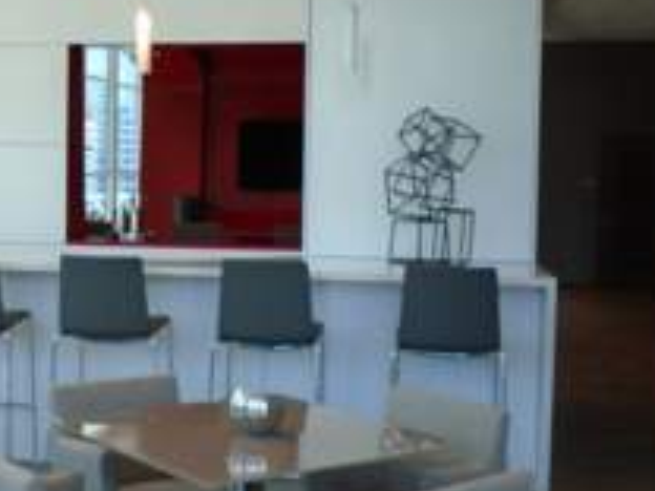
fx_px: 1135
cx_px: 198
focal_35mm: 60
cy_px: 214
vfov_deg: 24.4
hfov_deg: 31.8
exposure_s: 1/125
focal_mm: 4.6
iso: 160
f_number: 3.2
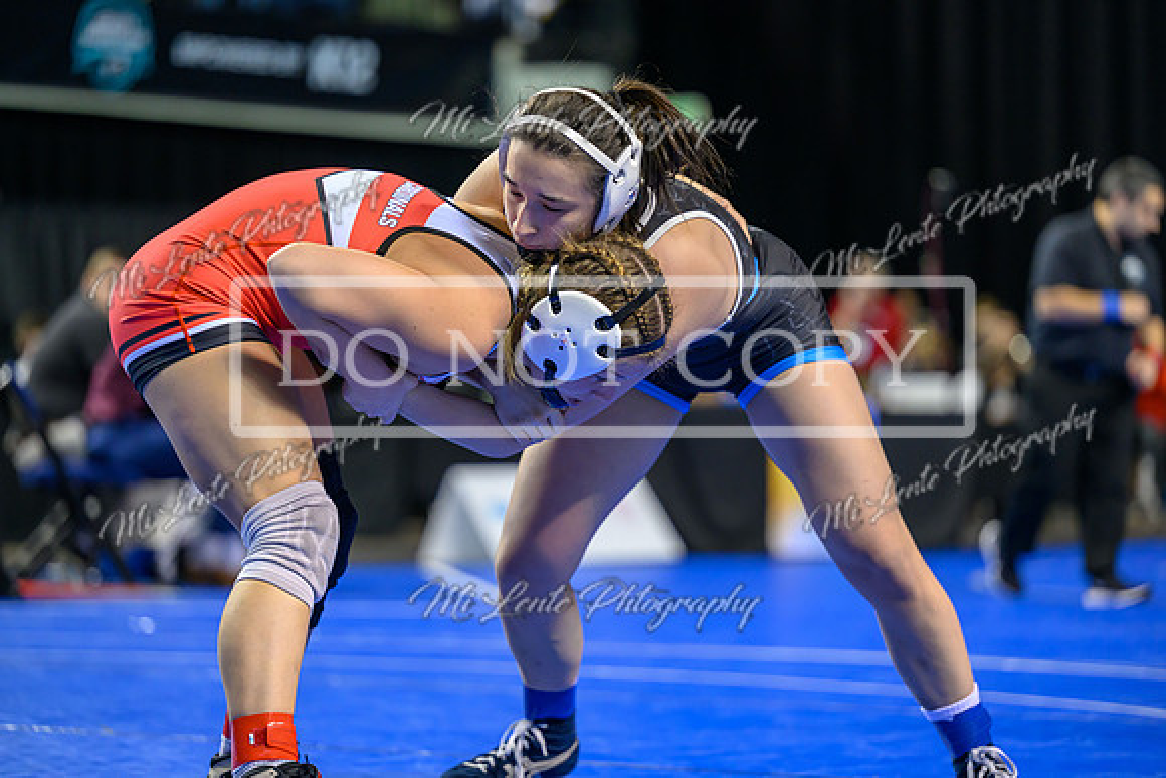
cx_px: 583
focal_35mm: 145
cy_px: 389
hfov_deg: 14.2
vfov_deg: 9.5
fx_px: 4697
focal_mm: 145
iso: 2500
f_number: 2.8
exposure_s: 1/800
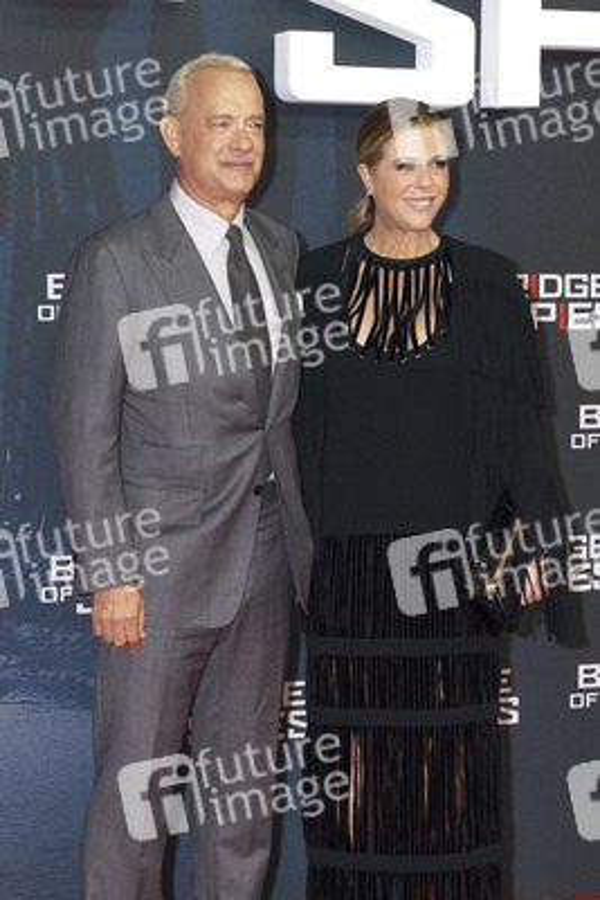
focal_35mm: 105
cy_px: 450
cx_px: 300
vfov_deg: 19.4
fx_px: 2623
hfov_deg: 13.1
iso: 800
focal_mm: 50
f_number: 6.3
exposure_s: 1/400
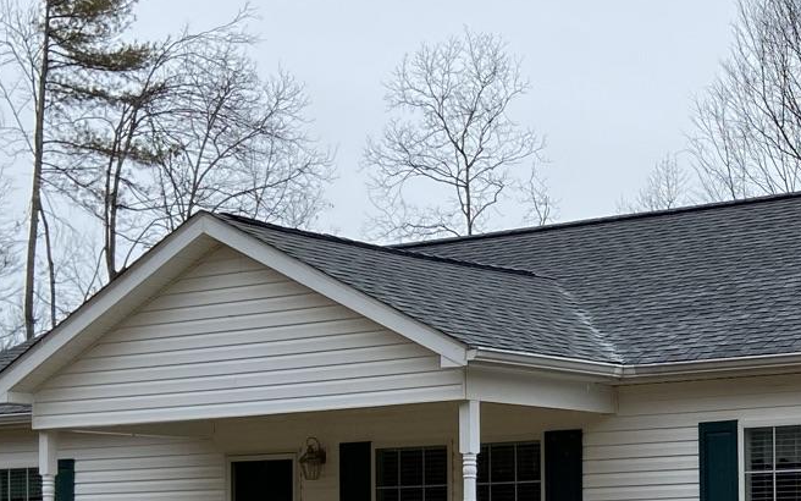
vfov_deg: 14.8
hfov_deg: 23.1
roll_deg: +0.8
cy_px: 560
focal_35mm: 86
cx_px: 795
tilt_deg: +0.7
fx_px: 1877
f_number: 1.8
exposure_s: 1/719
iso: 32
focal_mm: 4.25
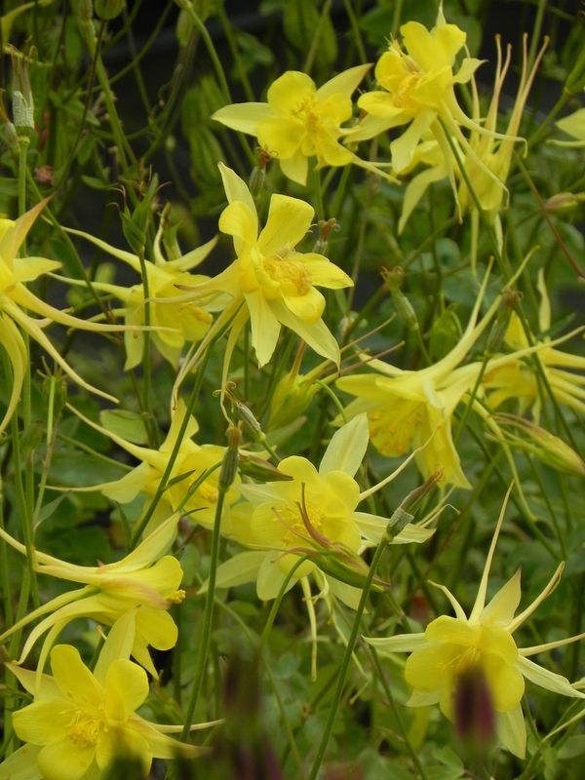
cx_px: 292
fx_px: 6557
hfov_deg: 5.1
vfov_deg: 6.8
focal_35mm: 291
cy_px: 390
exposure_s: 1/1000
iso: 160
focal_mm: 51.8
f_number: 5
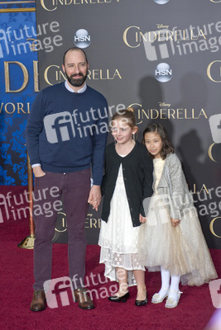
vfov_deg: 28.8
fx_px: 644
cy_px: 165
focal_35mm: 70
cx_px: 110
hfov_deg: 19.5
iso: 400
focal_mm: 70
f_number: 4
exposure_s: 1/400
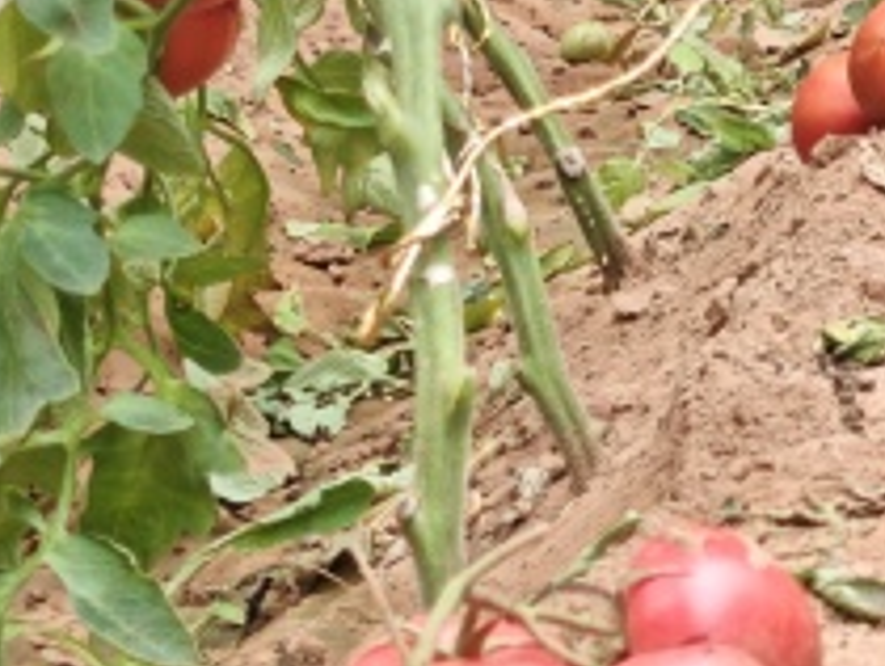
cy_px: -594
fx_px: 4479
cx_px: 1517
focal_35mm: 175
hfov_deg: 10.7
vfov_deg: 8.2
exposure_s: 1/120
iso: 50
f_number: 1.62
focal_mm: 6.55
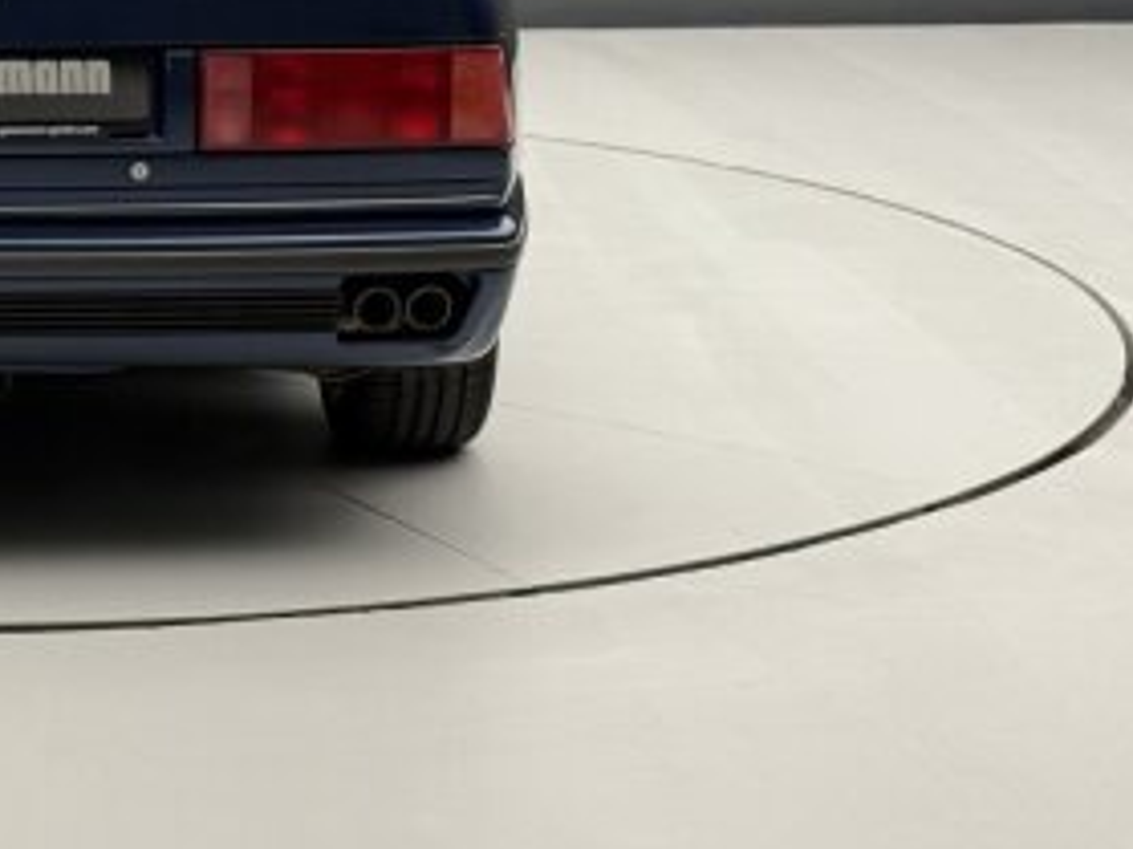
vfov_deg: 13.4
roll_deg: +0.3
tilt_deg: -9.9
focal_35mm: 110
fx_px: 3599
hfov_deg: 17.3
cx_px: -85
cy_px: 171
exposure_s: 1/49
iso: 64
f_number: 1.78
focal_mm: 6.76
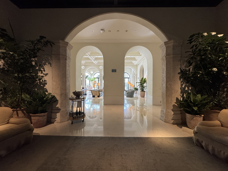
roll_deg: -0.5
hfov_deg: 102.1
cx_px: 114
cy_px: 86
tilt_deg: -1.1
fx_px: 92
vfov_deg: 85.7
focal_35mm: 14
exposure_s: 1/60
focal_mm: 2.22
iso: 200
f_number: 2.2
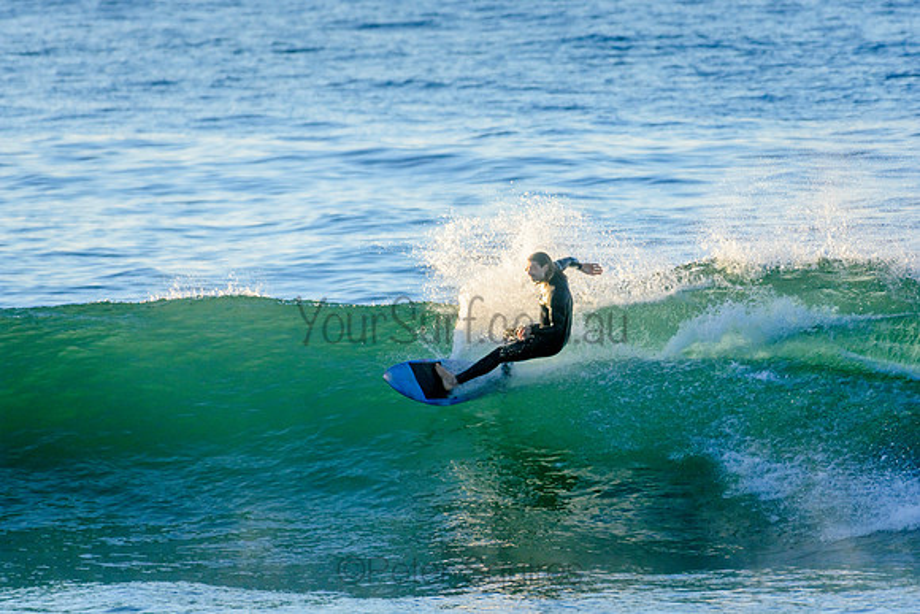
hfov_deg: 2.7
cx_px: 460
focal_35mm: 750
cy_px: 307
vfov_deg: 1.8
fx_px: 19175
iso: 640
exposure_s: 1/2000
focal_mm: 500
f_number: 5.6
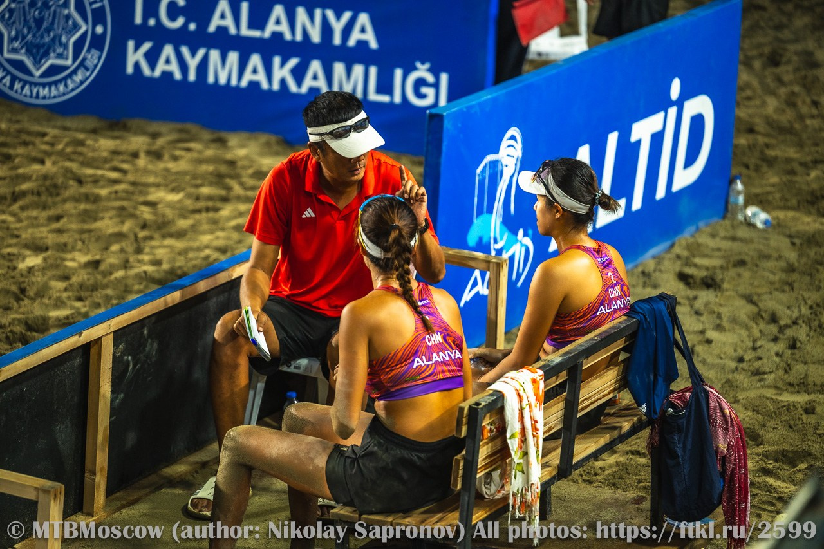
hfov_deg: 12.1
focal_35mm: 170
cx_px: 412
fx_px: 3890
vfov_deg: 8.1
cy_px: 274
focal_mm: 170
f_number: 2.8
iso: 800
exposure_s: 1/800
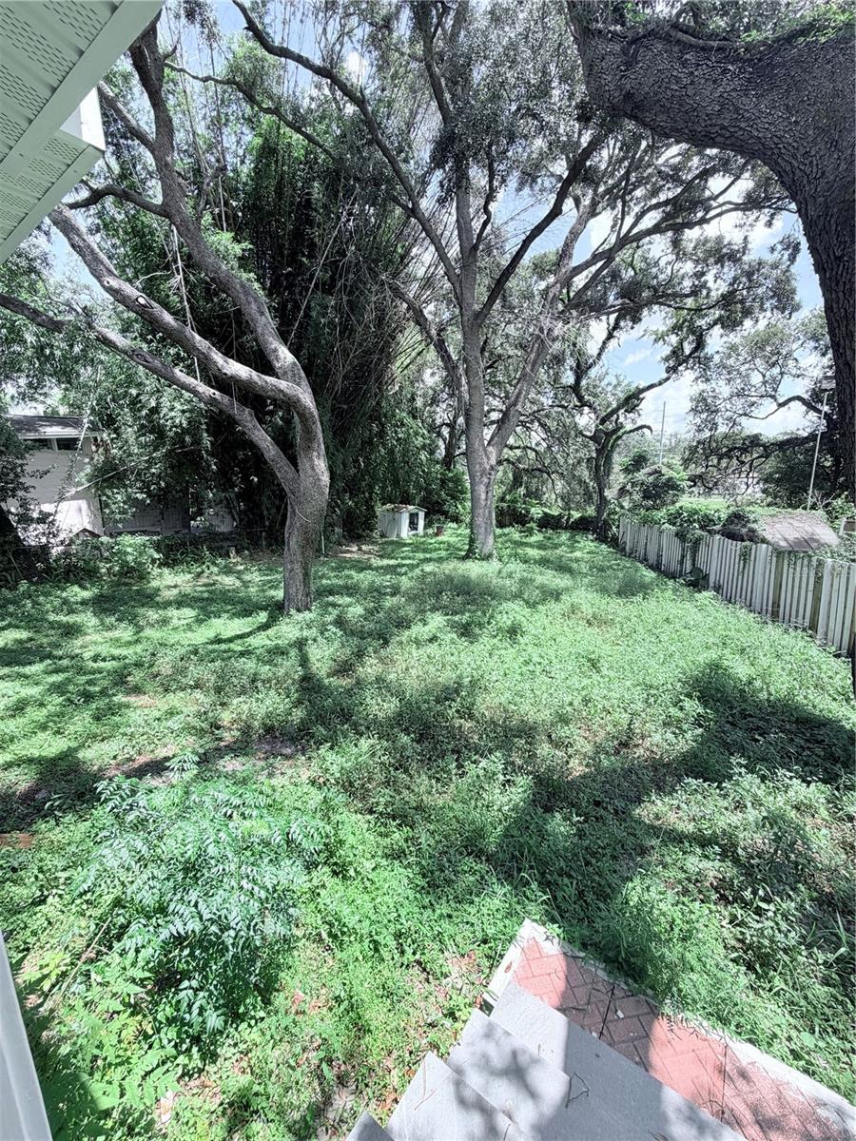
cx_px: 428
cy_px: 570
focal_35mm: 14
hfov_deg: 85.7
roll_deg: +1.8
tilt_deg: -10.7
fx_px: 462
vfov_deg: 102.1
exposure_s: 1/502
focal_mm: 2.22
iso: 50
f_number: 2.2
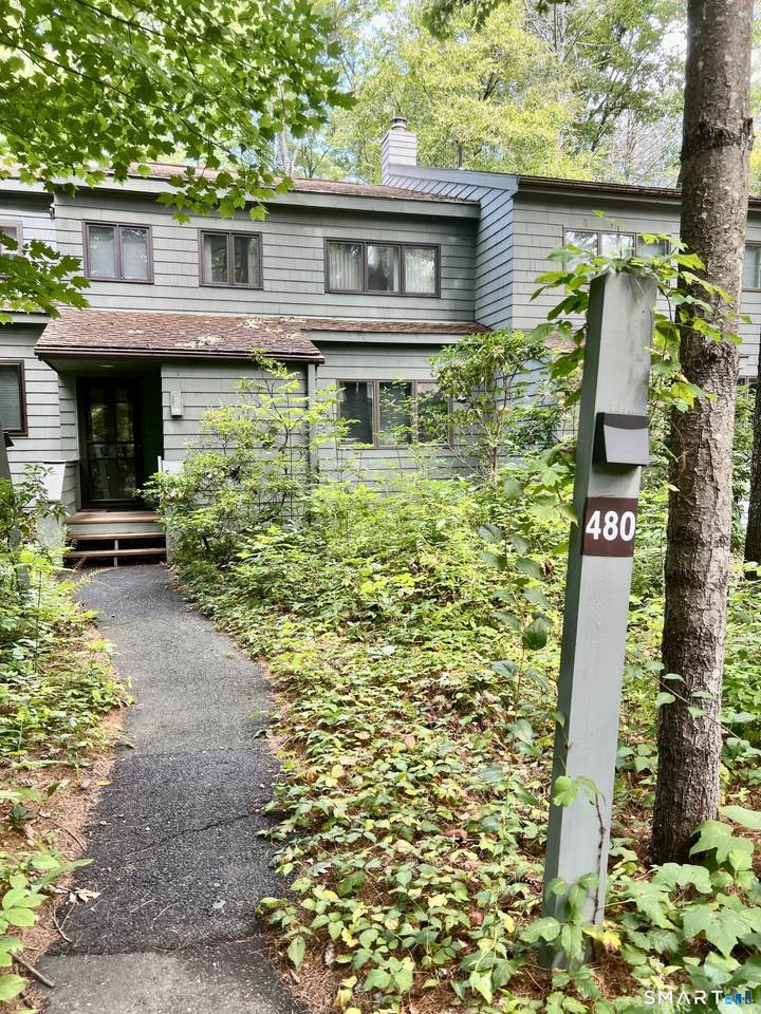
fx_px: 762
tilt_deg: -3.6
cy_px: 507
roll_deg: +0.7
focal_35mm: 26
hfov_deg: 53.1
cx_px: 380
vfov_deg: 67.3
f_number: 1.5
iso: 40
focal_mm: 5.7
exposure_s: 1/121
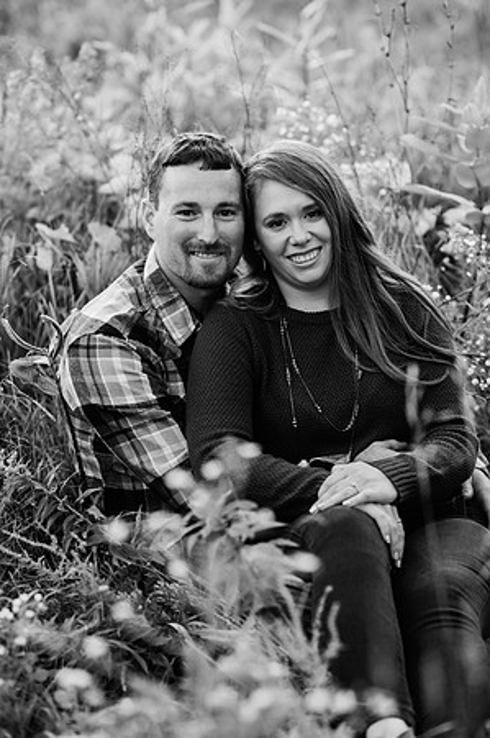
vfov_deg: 23.9
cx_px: 245
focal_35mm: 85
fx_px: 1739
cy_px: 369
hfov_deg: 16.0
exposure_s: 1/200
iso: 500
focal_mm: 85
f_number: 2.5
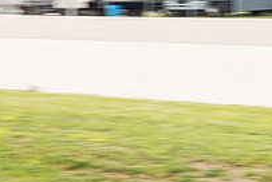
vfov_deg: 6.4
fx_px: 1619
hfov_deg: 9.4
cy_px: 21
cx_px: -107
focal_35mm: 214
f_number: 9
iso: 400
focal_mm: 50
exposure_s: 1/125
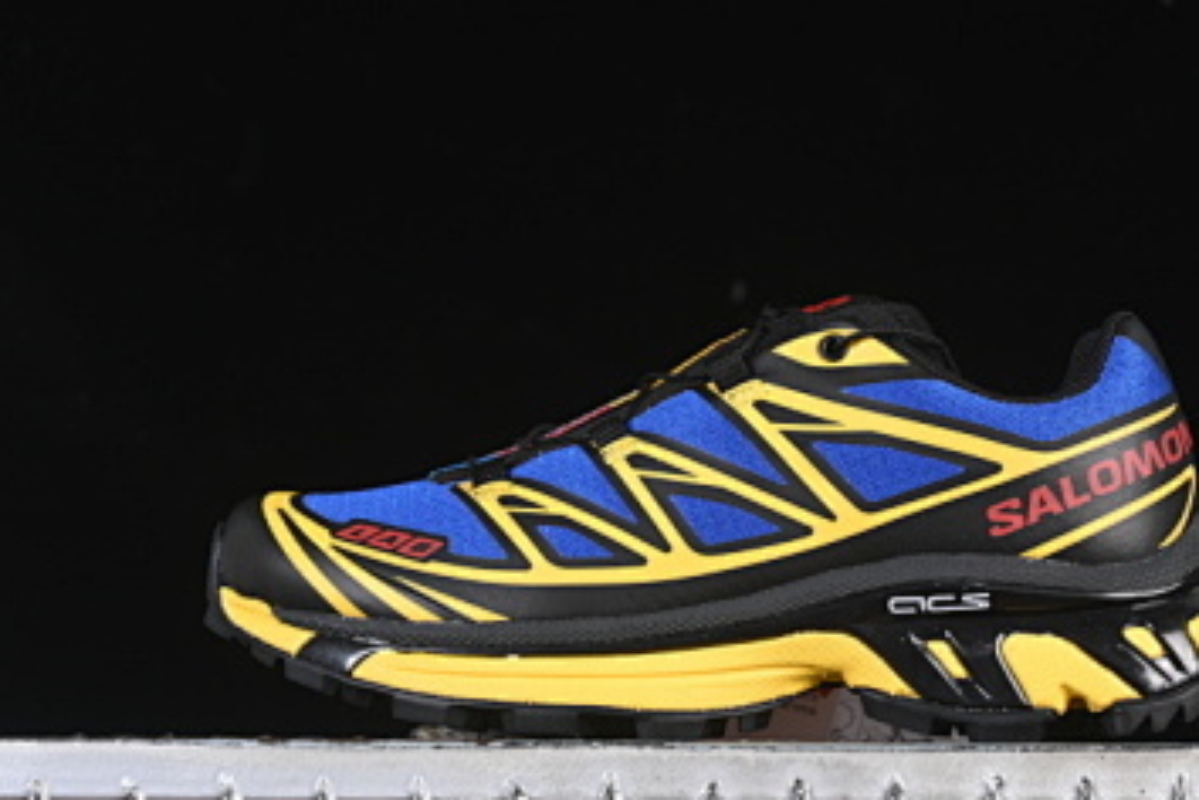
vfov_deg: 12.9
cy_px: 395
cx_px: 725
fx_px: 3530
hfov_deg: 19.3
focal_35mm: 106
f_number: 6.3
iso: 160
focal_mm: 50
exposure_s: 1/60
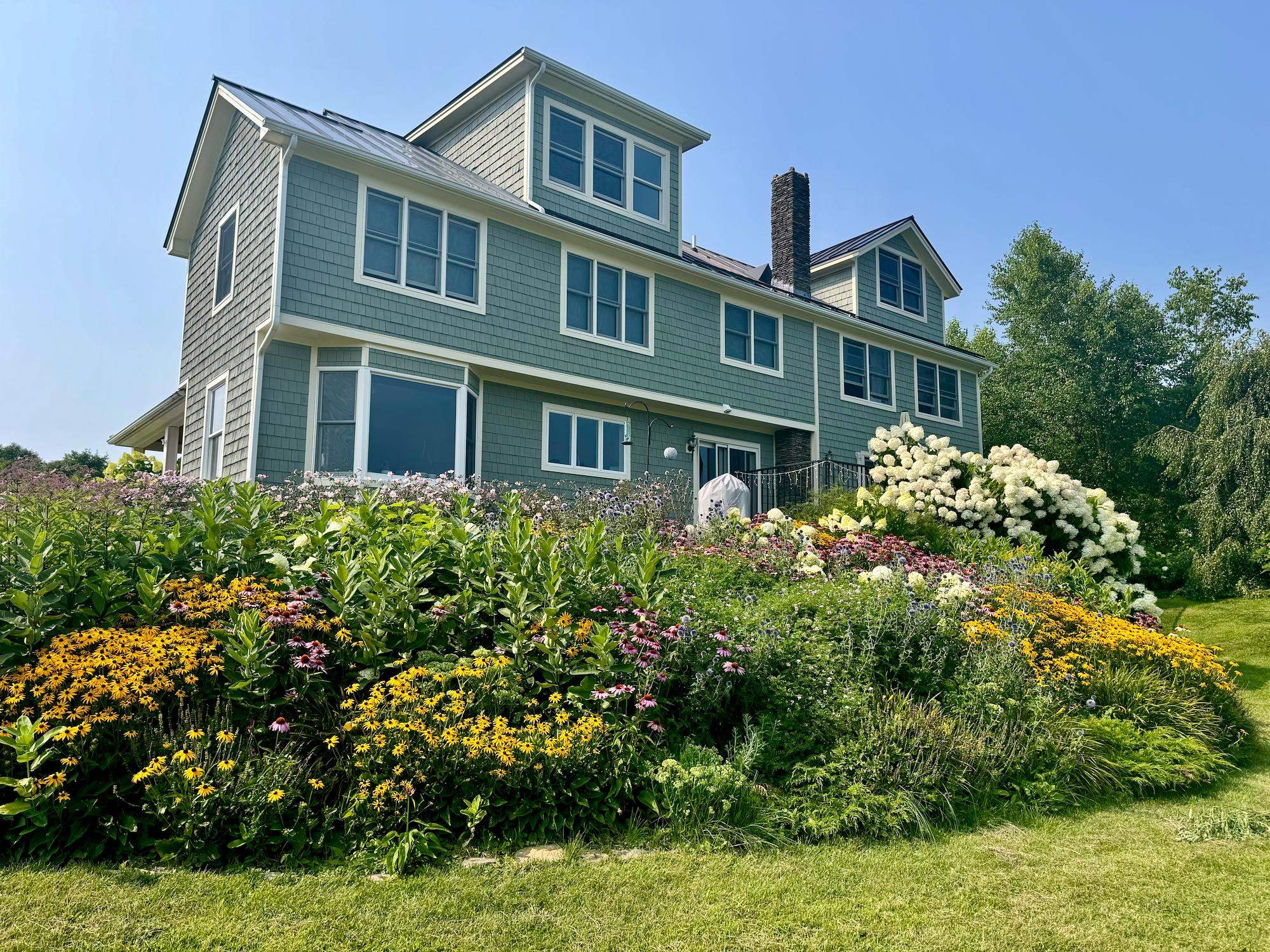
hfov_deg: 71.6
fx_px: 881
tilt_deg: +7.7
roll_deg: -0.4
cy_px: 476
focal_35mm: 24
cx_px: 635
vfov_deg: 56.8
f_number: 1.78
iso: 80
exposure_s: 1/3247
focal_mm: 6.76
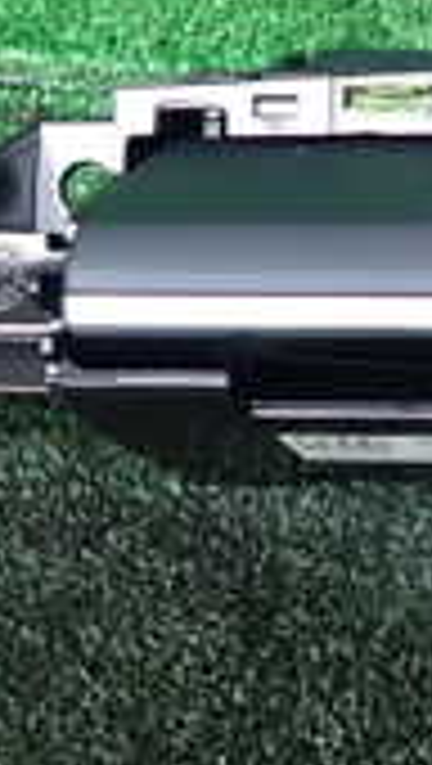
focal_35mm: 96
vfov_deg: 21.9
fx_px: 1949
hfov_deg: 12.0
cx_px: 675
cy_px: 162
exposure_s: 1/60
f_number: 2
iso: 125
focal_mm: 4.5
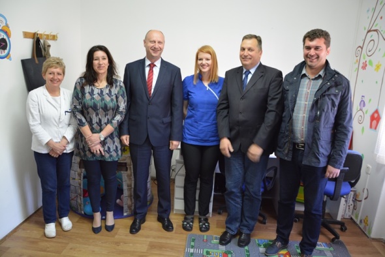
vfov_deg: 48.0
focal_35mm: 27
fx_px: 289
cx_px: 192
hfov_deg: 67.4
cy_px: 128
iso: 1100
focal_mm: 18
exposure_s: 1/30
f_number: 3.5
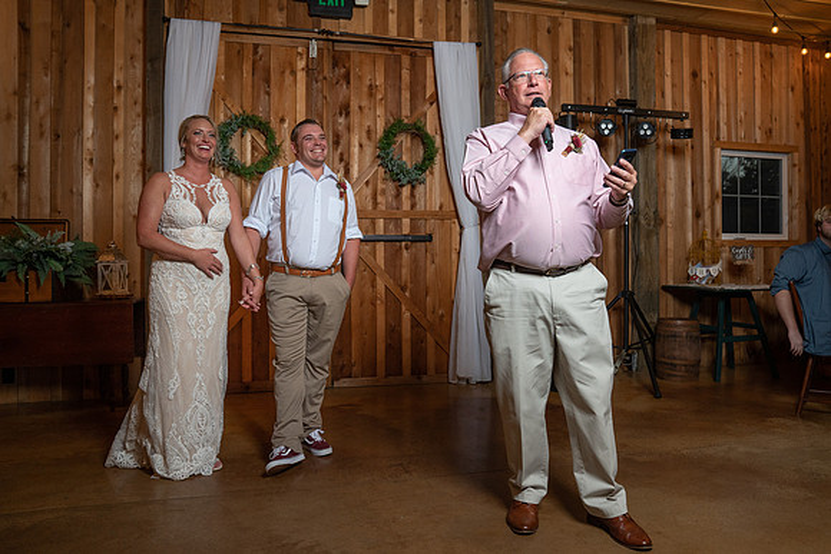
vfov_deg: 46.8
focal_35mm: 28
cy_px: 260
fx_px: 641
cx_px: 441
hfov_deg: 65.8
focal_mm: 26
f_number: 4
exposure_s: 1/200
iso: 1000
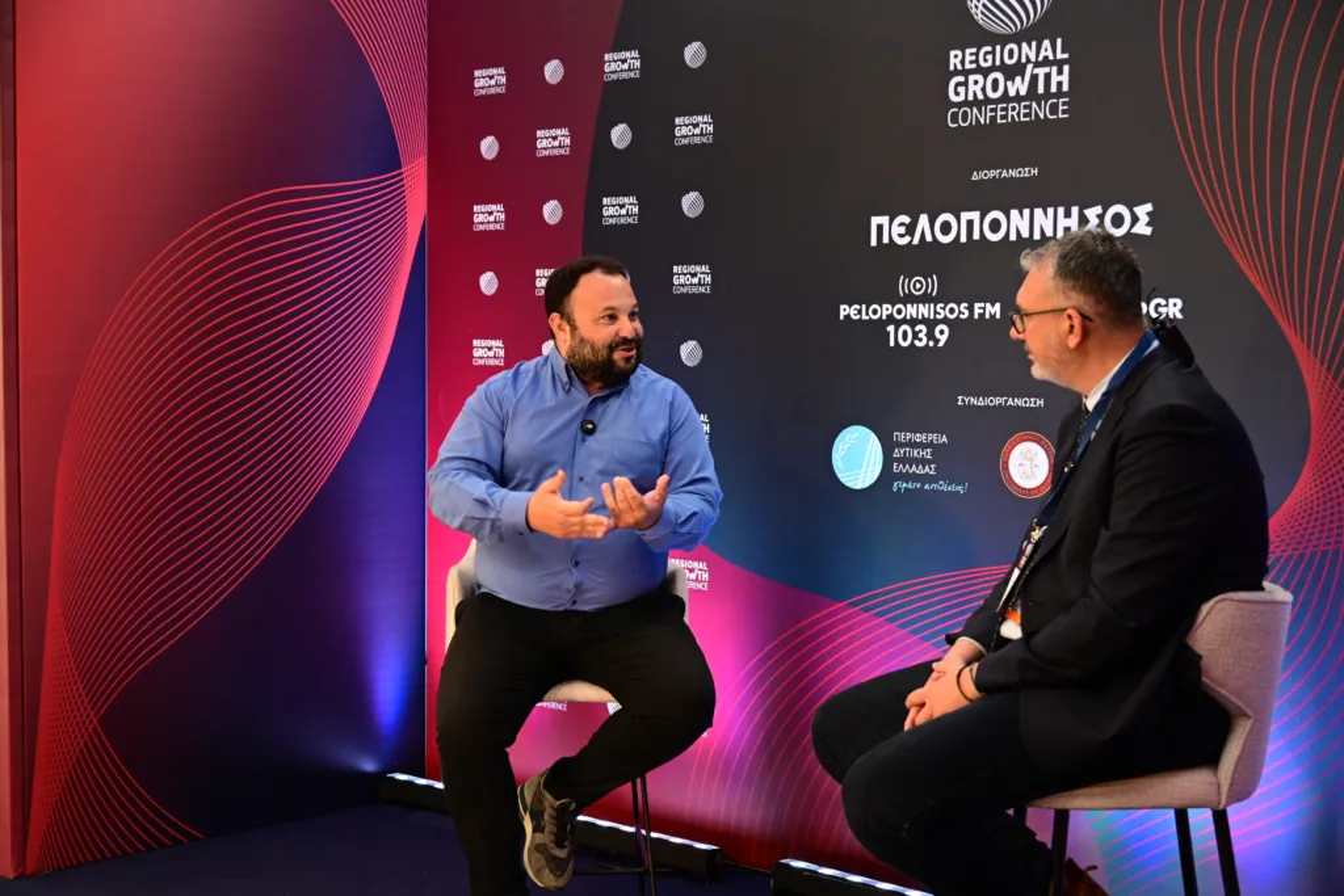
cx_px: 672
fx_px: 1867
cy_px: 448
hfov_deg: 39.6
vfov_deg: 27.0
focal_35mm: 50
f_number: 4
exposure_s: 1/160
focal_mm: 50
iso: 2500
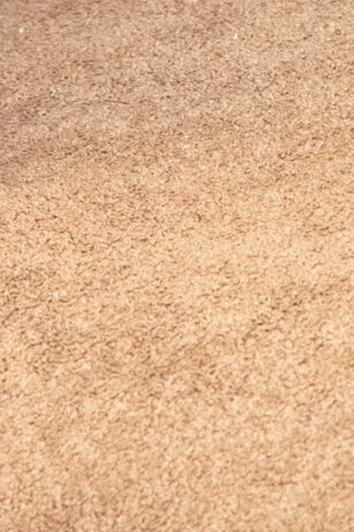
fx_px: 8643
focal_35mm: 586
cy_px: 1094
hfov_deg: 2.3
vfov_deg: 3.5
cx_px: -4
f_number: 5.6
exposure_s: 1/200
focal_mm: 70
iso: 3200
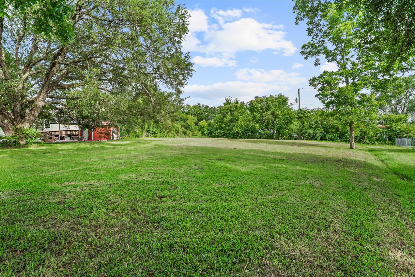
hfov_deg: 97.5
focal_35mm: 16
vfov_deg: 74.4
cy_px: 138
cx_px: 208
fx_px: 182
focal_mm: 15.8
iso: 100
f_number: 8
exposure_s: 1/20
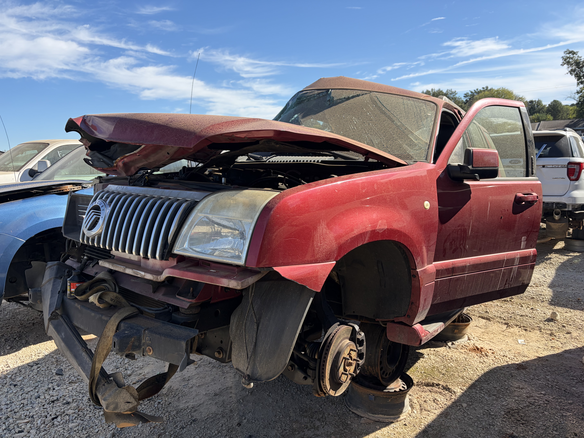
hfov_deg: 67.3
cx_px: 292
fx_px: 439
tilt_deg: -8.7
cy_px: 219
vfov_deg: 53.1
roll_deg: +3.7
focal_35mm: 26
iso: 50
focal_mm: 5.96
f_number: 1.6
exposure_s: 1/2012
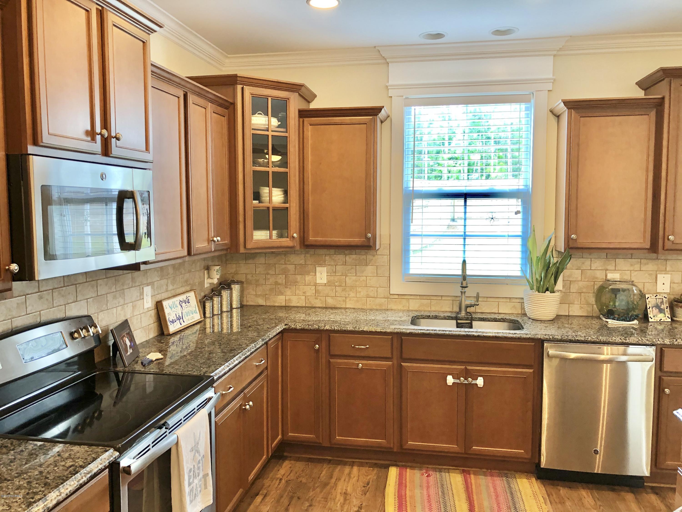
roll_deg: +0.3
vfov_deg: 49.7
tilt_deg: -3.7
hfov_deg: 63.4
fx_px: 552
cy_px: 256
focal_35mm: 28
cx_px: 341
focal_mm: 4
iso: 160
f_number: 1.8
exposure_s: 1/60
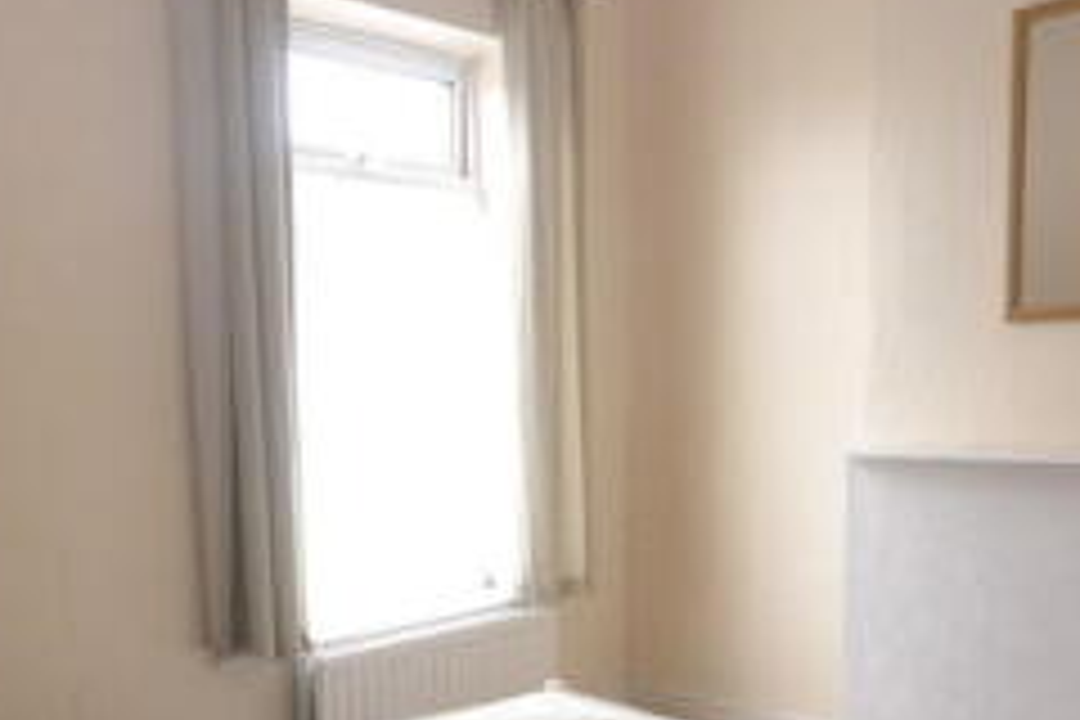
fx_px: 1230
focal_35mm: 41
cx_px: 470
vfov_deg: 31.9
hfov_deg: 47.3
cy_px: 560
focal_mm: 10
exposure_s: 1/80
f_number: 4.5
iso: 400
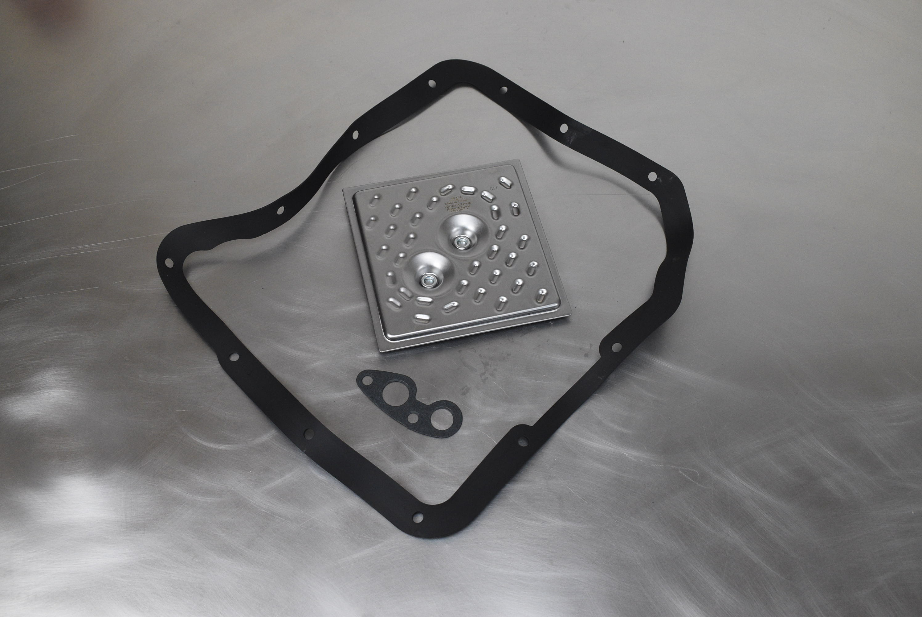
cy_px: 308
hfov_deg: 51.2
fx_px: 961
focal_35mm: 38
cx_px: 461
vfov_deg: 35.6
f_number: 7.1
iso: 1250
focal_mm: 25
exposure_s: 1/200
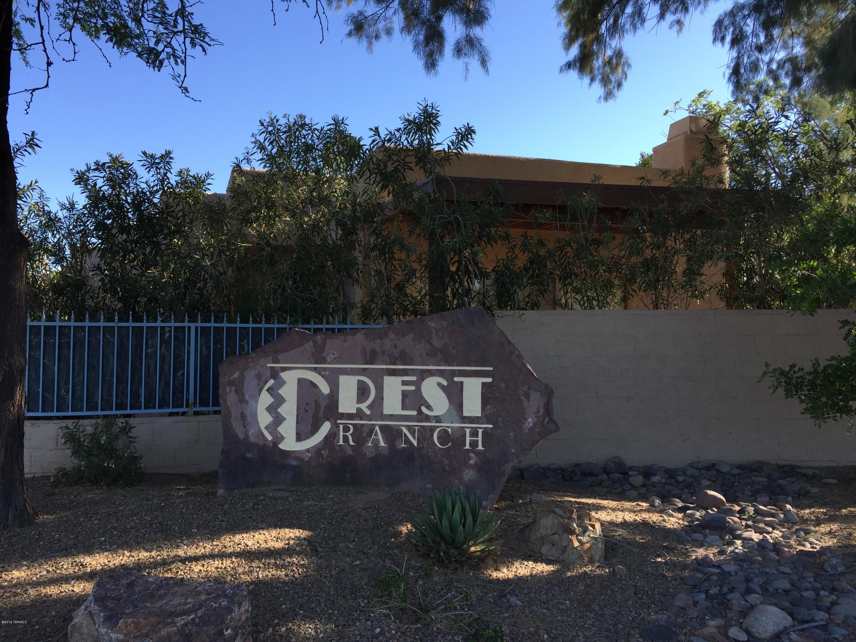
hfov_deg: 61.7
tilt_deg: +3.7
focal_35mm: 29
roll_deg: -0.8
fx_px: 717
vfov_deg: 48.2
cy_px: 321
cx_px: 428
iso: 32
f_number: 2.2
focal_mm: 4.15
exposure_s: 1/581
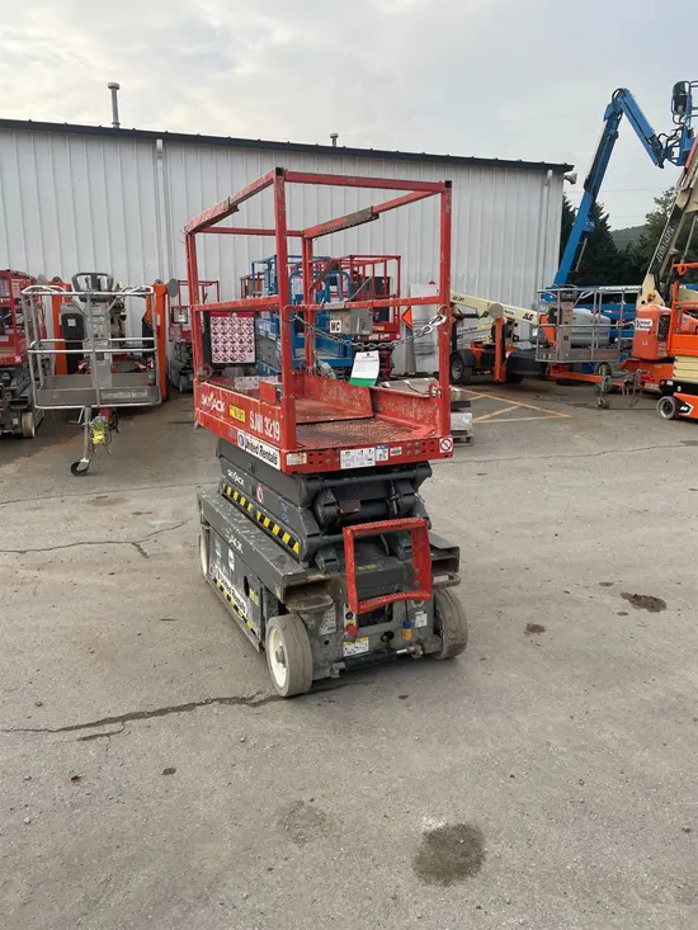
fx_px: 699
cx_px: 349
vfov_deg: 67.3
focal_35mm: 26
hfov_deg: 53.1
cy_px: 465
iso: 50
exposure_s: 1/955
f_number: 1.6
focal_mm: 4.2
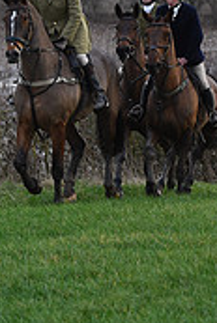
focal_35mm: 388
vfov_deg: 5.3
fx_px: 3494
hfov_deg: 3.5
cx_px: 425
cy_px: -7
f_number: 4.5
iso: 1600
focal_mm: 116
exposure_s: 1/1250
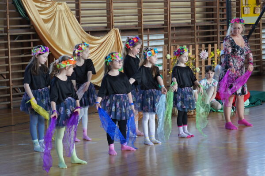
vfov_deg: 14.6
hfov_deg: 21.7
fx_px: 692
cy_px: 88
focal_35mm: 94
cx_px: 132
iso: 800
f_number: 4
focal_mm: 63
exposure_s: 1/160
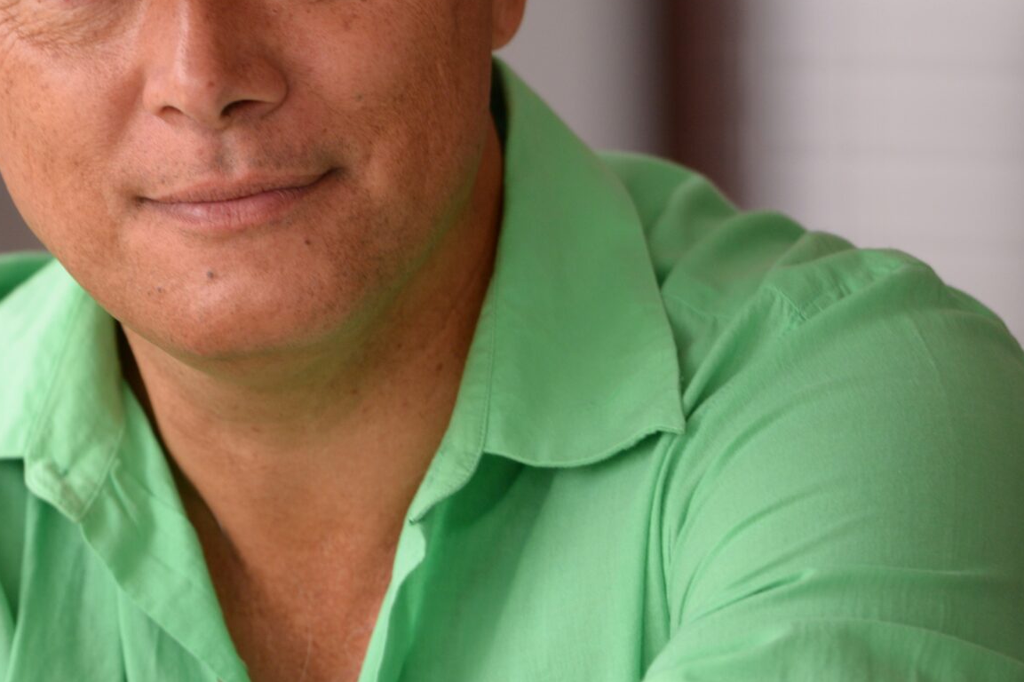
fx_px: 11687
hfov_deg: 5.0
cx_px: 9
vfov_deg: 3.3
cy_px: 249
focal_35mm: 411
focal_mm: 185
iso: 500
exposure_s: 1/200
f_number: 3.2
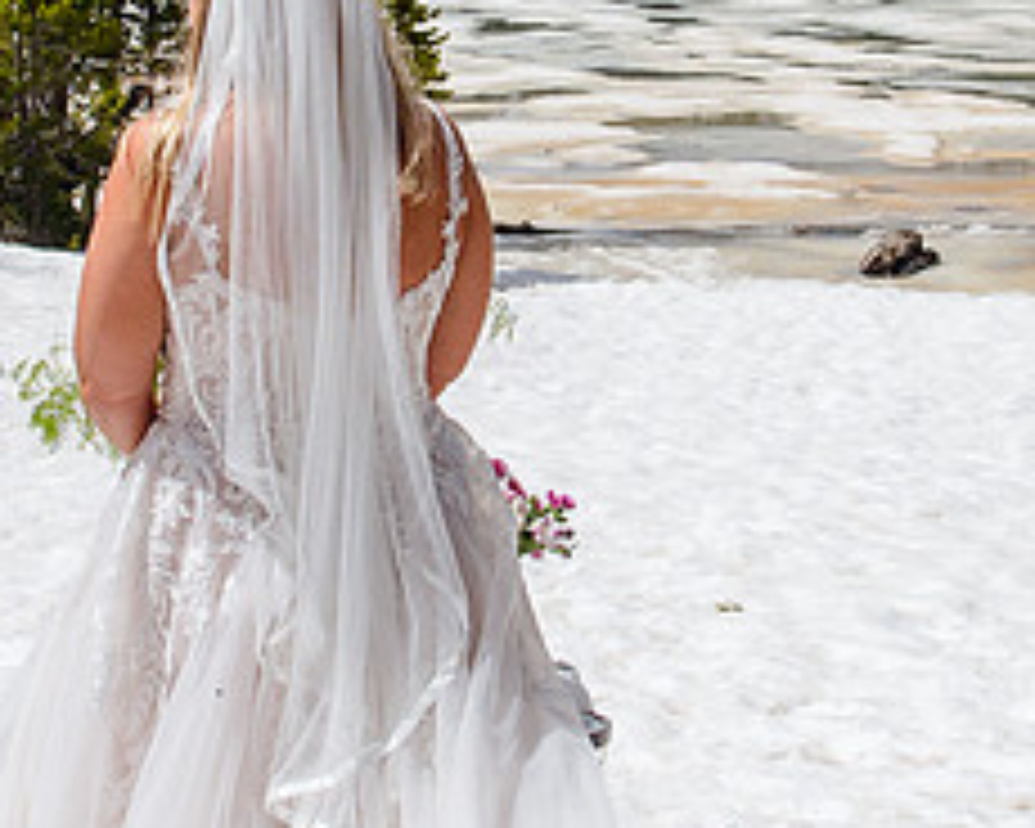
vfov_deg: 12.8
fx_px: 3676
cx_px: 420
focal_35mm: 120
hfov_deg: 16.0
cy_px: 157
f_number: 8
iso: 200
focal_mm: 24
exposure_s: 1/640
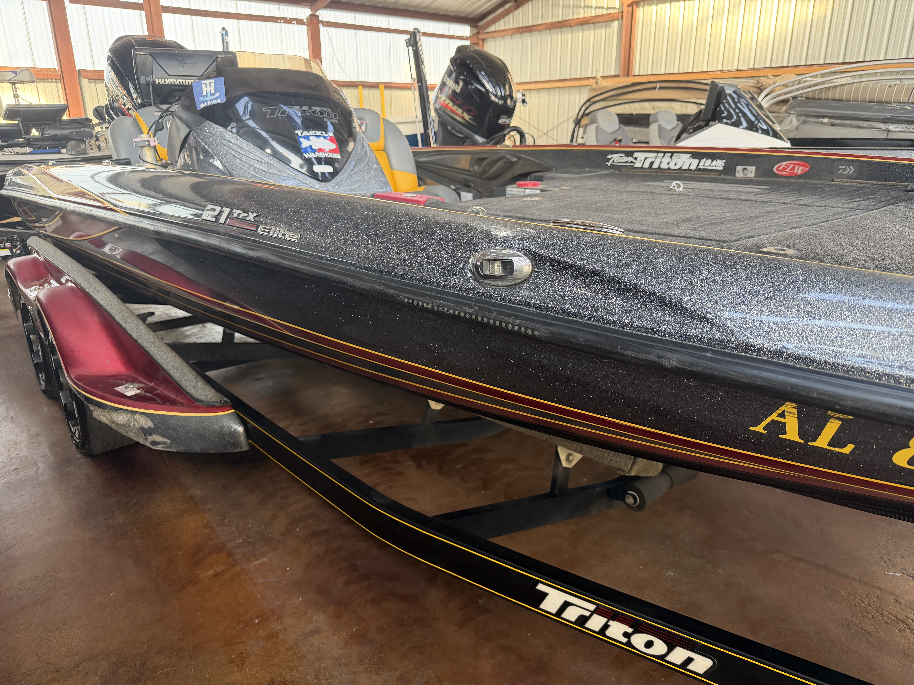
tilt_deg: -17.4
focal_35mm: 24
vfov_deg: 56.8
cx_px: 457
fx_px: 634
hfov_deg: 71.6
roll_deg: +0.4
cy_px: 342
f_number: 1.78
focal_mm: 6.76
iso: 200
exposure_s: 1/60
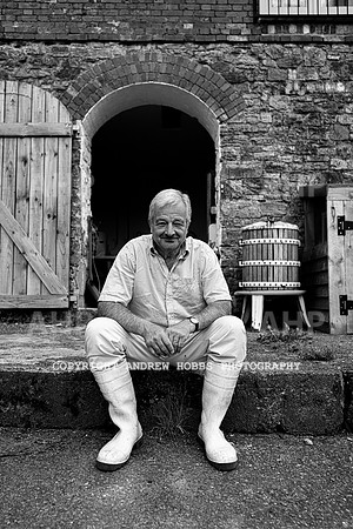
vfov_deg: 58.7
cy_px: 264
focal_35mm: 32
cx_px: 176
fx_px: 471
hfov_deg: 41.1
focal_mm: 32
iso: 250
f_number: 5
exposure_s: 1/640
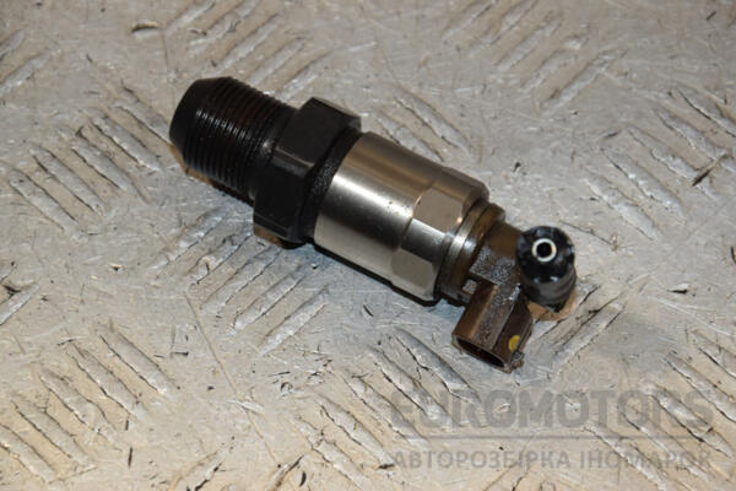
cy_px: 246
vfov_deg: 8.7
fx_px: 3220
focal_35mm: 158
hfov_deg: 13.0
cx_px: 368
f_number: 8
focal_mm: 105
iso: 800
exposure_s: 1/200
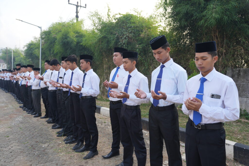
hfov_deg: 63.7
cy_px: 83
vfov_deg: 45.0
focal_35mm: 29
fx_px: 201
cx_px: 124
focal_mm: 29
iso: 100
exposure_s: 1/200
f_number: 4
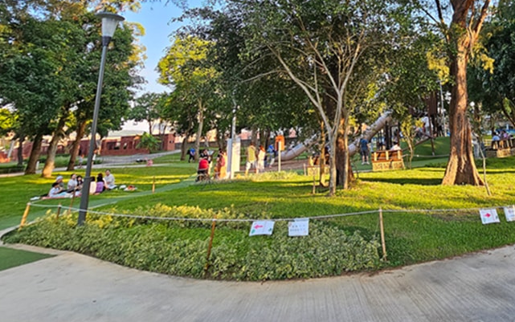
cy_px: 41
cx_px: 379
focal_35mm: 22
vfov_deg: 49.9
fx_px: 309
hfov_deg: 74.6
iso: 125
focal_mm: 2.2
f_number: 2.2
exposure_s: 1/359
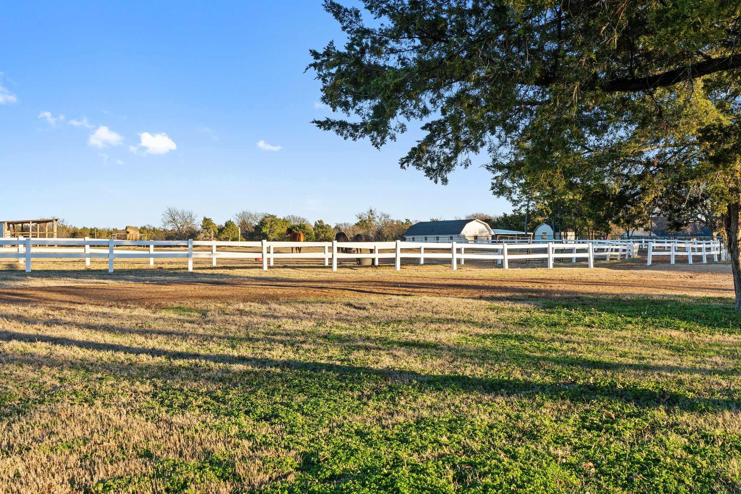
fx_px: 720
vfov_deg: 37.8
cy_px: 247
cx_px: 370
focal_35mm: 35
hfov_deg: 54.4
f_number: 7.1
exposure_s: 1/500
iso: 320
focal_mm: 35
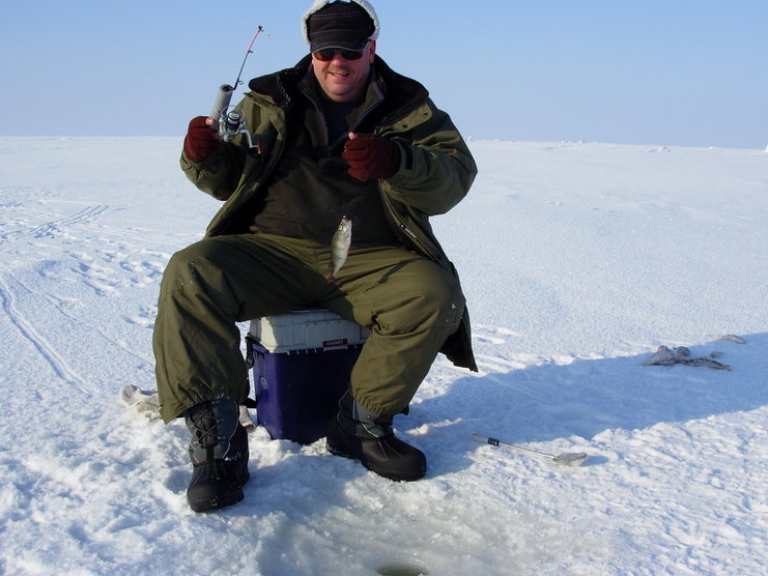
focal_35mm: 41
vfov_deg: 35.1
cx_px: 390
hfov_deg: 45.8
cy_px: 266
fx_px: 910
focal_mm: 6.3
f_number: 4.9
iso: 50
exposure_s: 1/627
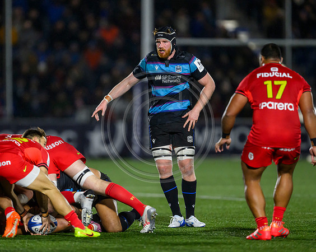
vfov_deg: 3.2
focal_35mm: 479
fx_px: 4472
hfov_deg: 4.0
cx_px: 154
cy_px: 123
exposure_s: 1/3200
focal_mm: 400
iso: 5000
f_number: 3.2
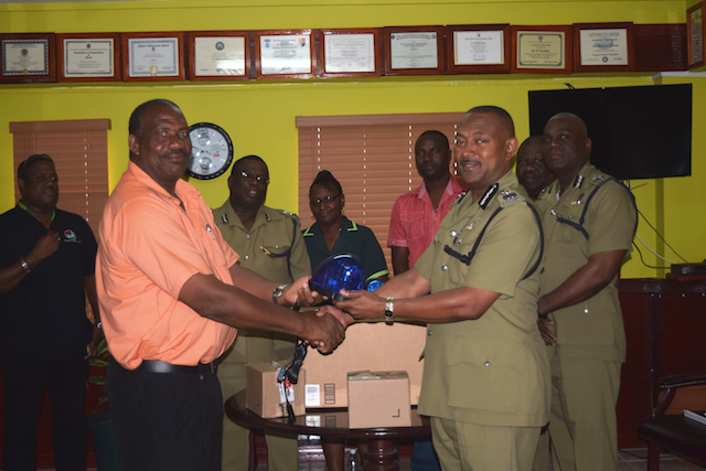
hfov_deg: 38.9
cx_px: 353
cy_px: 236
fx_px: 1000
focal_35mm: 51
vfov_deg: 26.5
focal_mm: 34
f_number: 4.5
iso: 100
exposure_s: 1/60
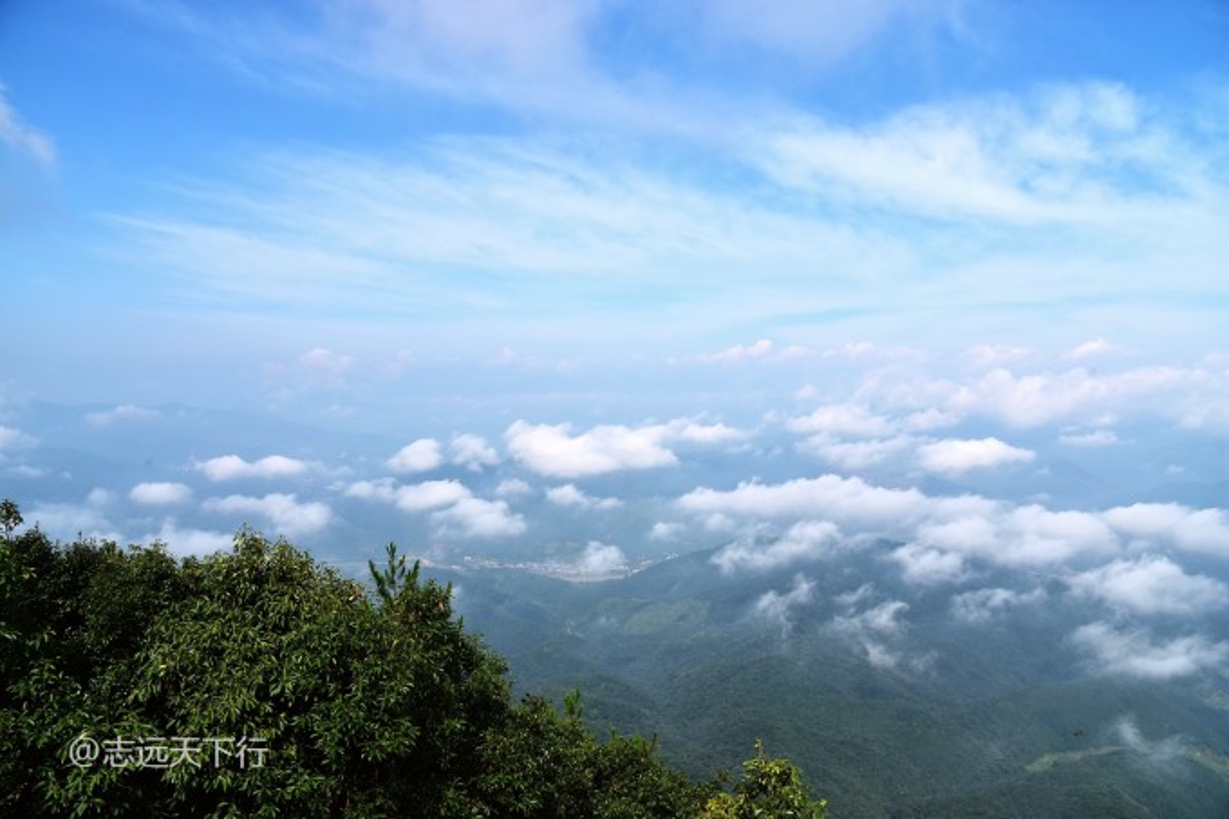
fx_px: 819
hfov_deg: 73.8
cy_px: 410
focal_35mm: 24
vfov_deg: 53.1
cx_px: 614
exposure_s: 1/500
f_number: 11
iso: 250
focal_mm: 24
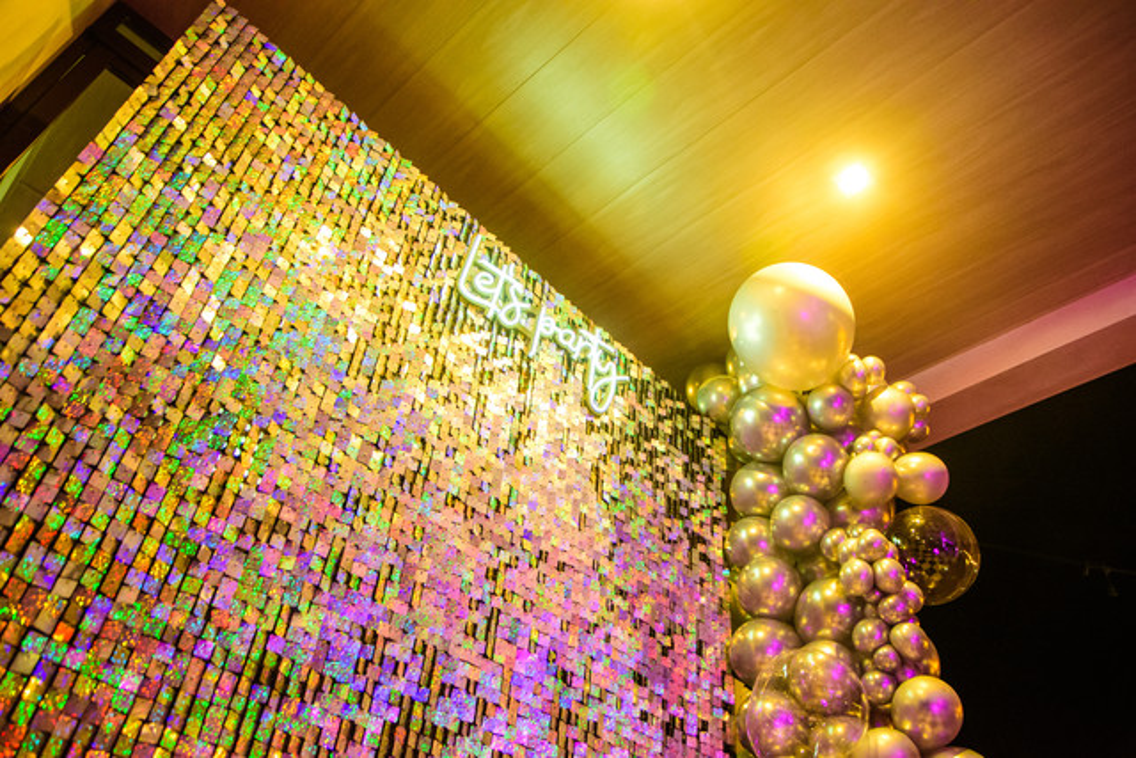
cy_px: 379
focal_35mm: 26
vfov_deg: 50.4
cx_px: 568
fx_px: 805
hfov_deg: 70.4
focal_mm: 17
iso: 2500
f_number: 2.8
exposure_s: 1/100
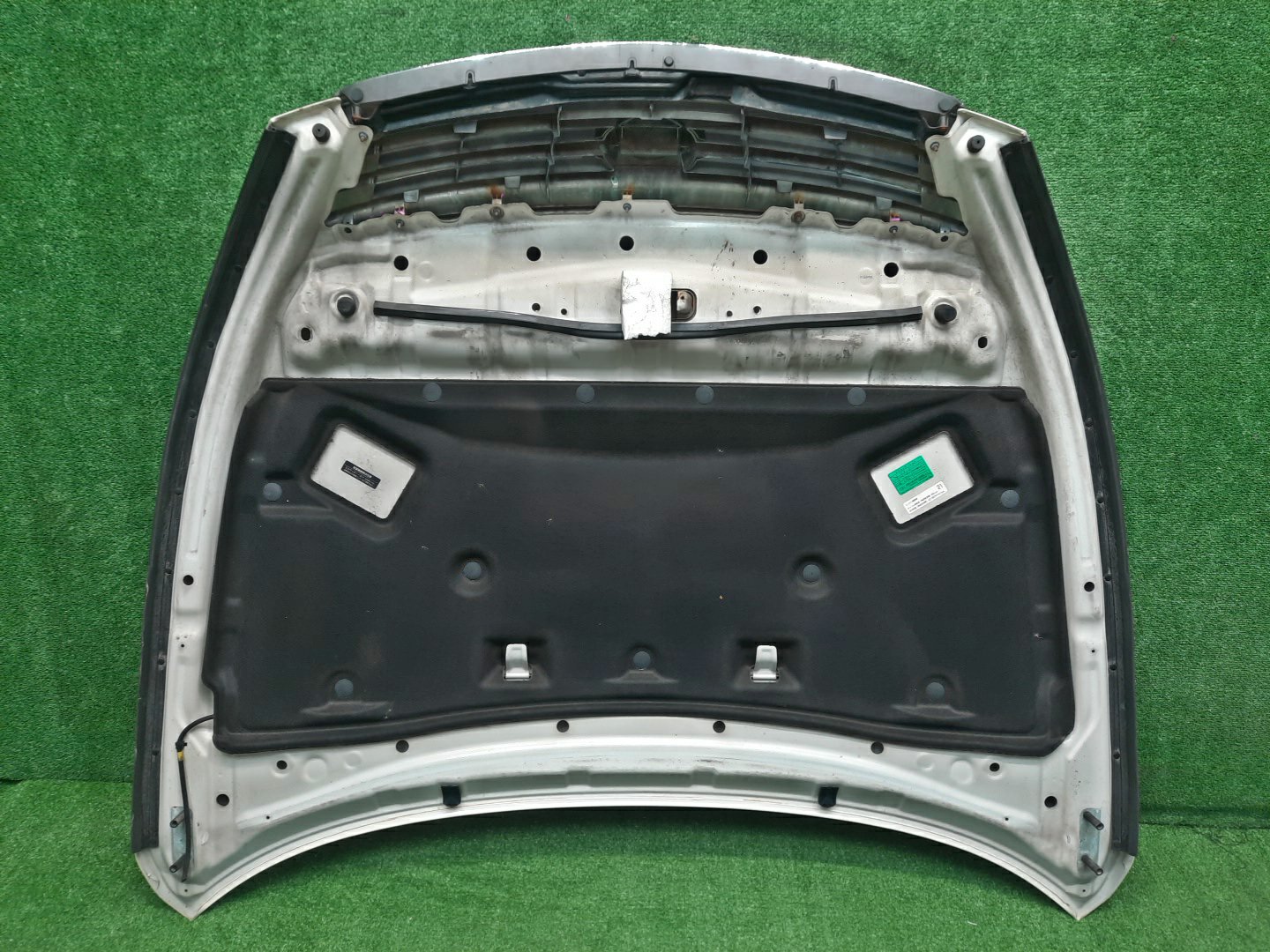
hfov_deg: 69.4
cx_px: 635
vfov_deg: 54.9
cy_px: 476
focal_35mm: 25
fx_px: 917
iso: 127
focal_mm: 4.6
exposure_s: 1/50
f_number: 2
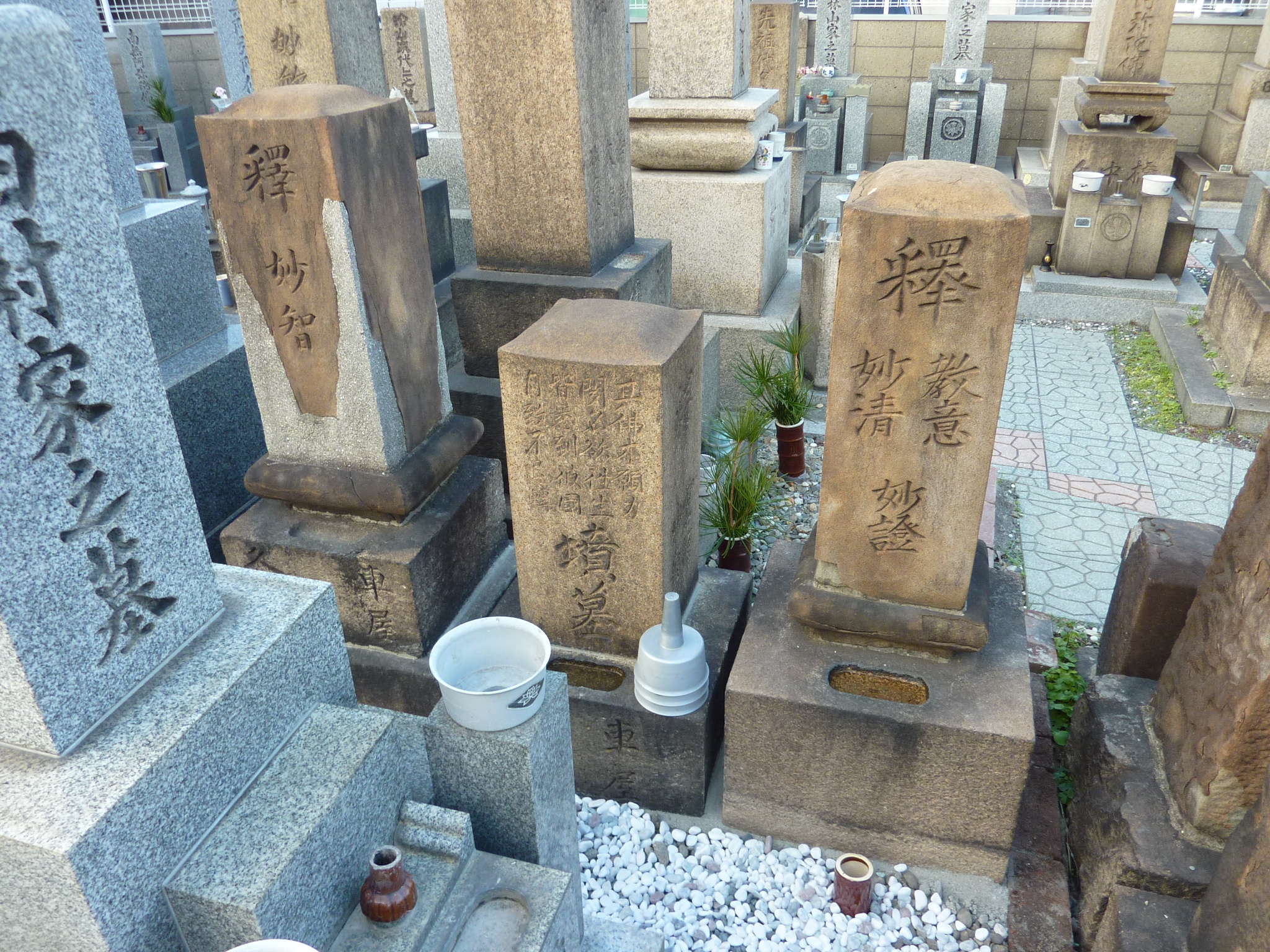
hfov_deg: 69.4
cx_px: 635
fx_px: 917
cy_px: 476
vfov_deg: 54.9
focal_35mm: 25
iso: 100
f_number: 3.3
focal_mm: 4.1
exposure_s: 1/30
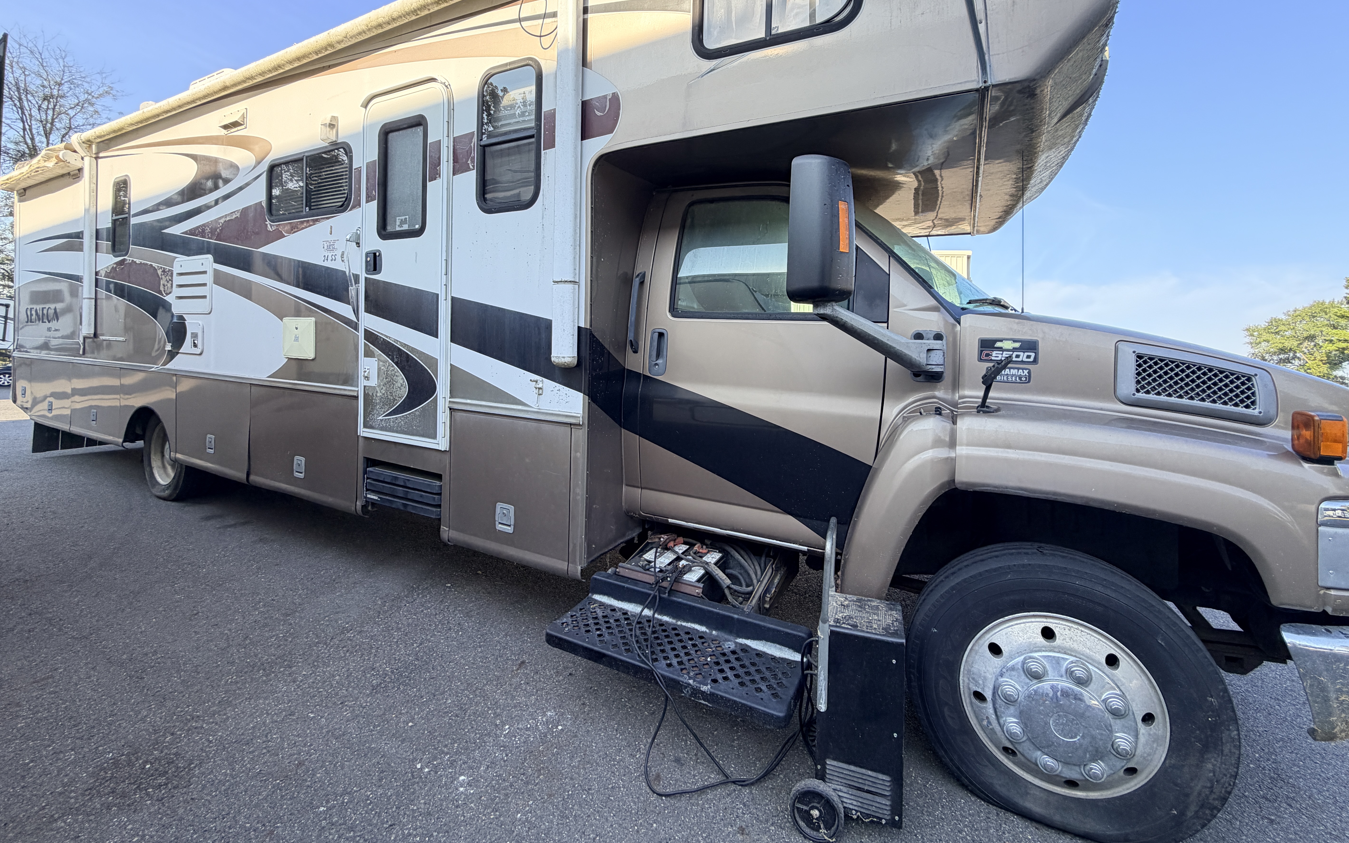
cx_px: 681
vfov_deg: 73.9
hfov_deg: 101.5
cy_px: 333
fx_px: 551
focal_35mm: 15
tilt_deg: +5.0
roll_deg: -2.1
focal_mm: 2.22
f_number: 2.2
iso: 50
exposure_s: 1/226
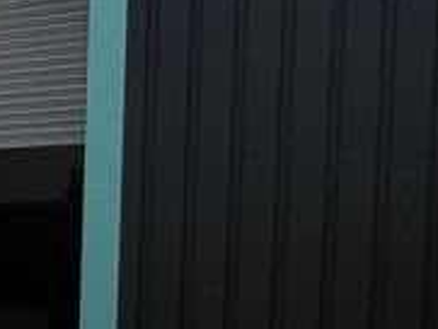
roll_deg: +0.9
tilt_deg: -1.8
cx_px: -893
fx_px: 1089
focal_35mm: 86
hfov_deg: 11.4
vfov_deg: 16.9
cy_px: 301
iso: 20
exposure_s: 1/1534
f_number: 2.2
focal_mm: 2.22
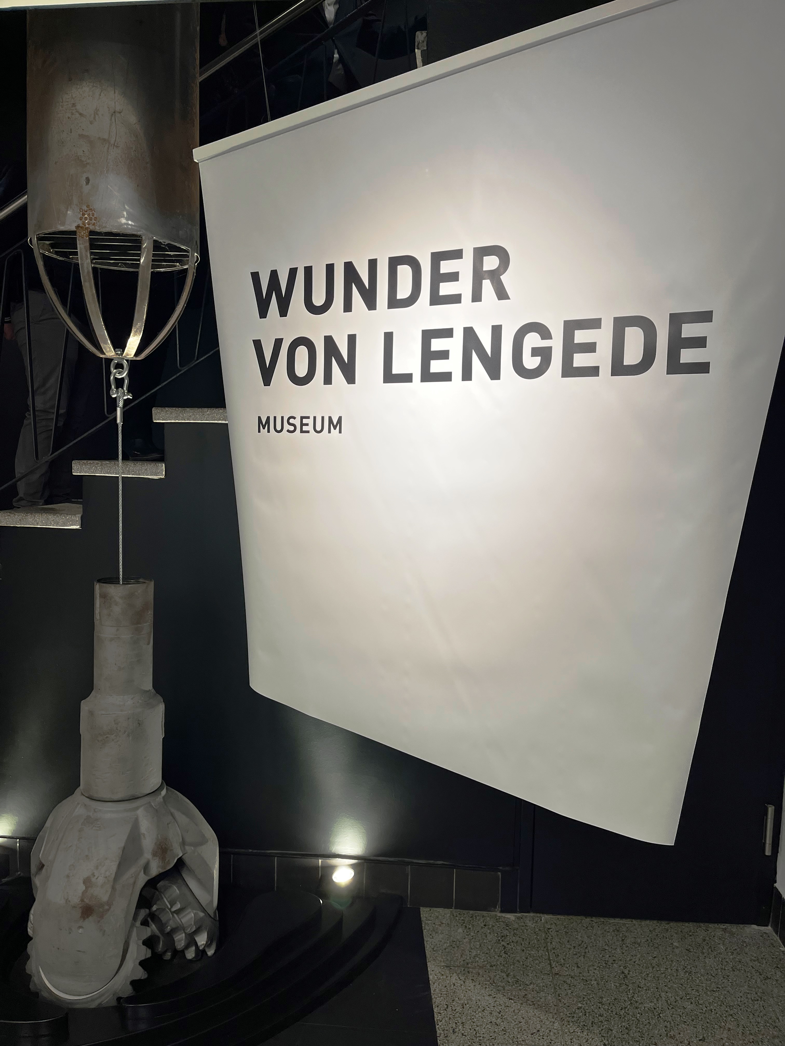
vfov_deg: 67.3
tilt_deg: -4.1
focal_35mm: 26
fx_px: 786
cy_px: 523
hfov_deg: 53.1
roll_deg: -1.4
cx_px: 392
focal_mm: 5.1
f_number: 1.6
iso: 50
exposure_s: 1/241
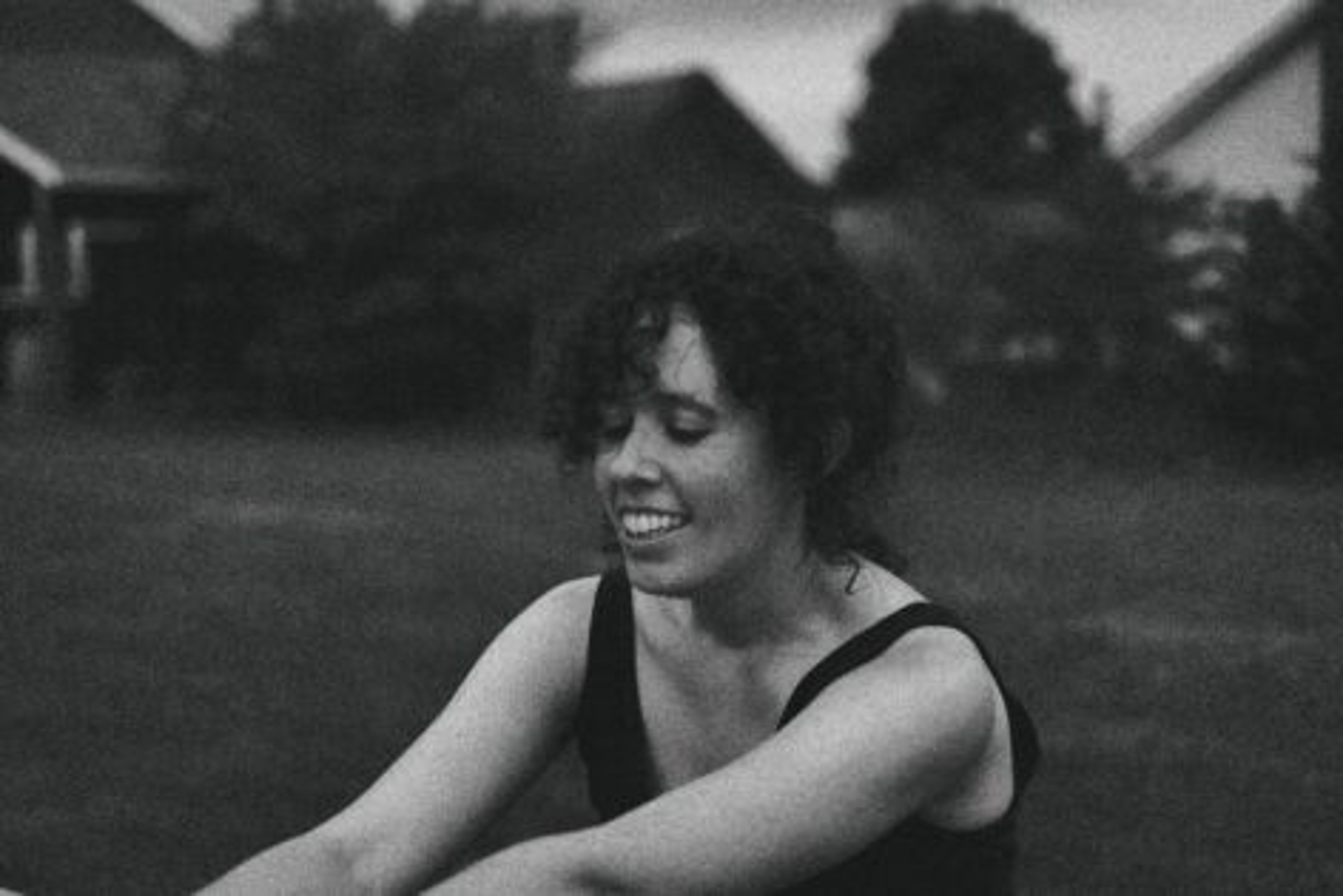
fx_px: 1978
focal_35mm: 53
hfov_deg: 37.5
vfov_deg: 25.5
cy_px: 448
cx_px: 672
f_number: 1.4
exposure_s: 1/750
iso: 200
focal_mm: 35
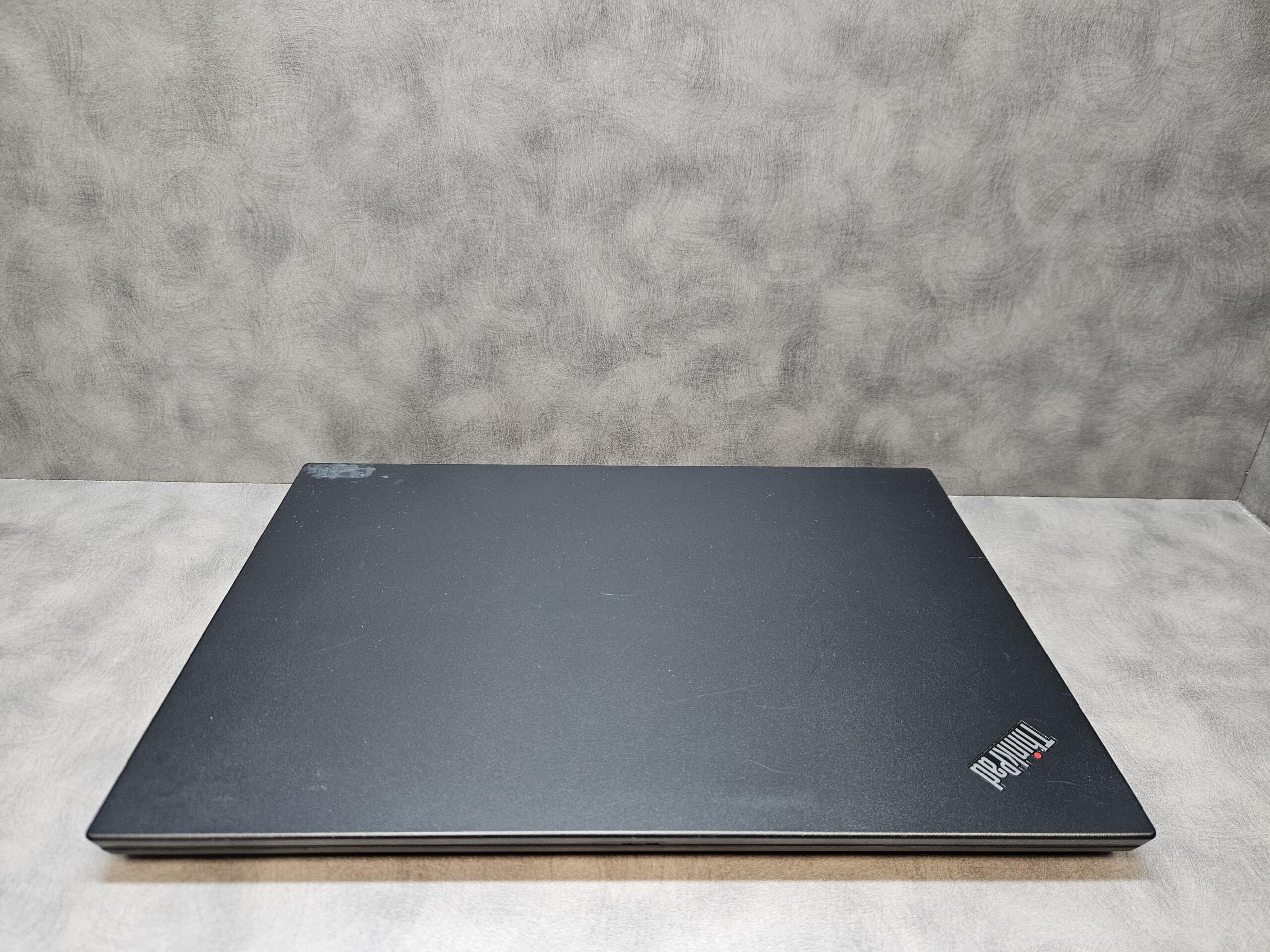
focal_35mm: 23
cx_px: 635
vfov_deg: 58.9
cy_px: 476
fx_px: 844
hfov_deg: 73.9
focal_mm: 5.4
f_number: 1.8
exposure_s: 1/100
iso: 250
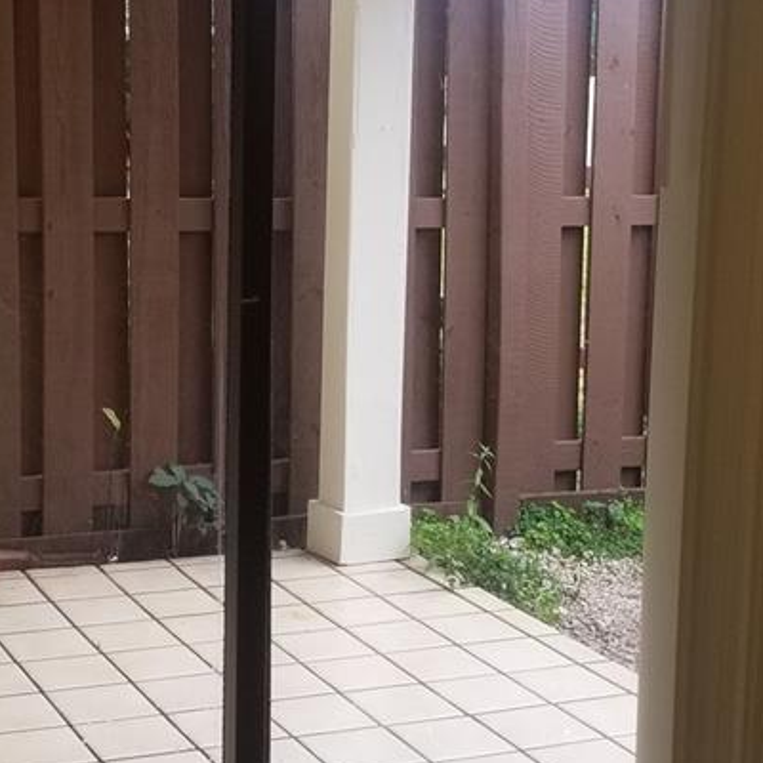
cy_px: 332
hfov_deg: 24.7
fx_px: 1721
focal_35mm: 69
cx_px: 198
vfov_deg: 25.0
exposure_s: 1/146
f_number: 1.7
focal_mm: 4.3
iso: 50
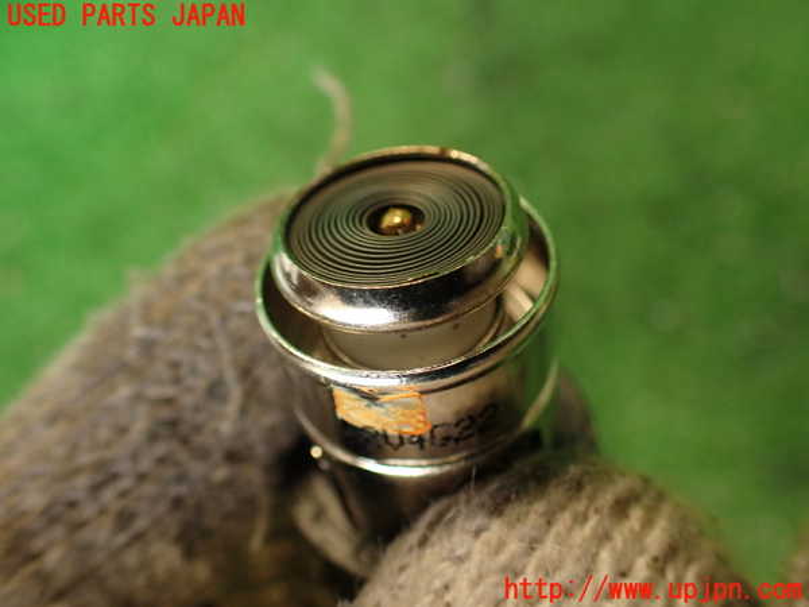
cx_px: 404
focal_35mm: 30
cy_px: 304
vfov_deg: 46.8
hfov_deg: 60.0
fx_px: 701
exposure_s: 1/40
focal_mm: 5.4
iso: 200
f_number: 2.3
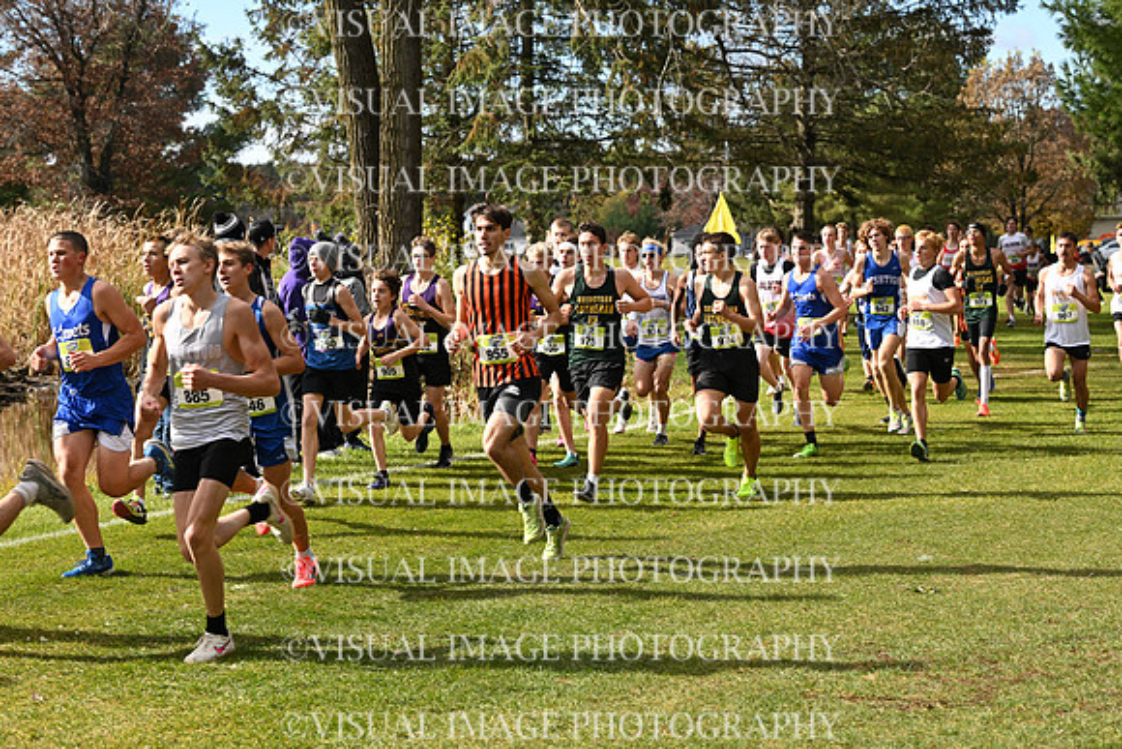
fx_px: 2494
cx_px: 561
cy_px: 374
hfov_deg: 25.4
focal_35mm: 80
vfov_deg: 17.1
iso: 125
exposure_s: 1/400
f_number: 5.6
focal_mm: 80
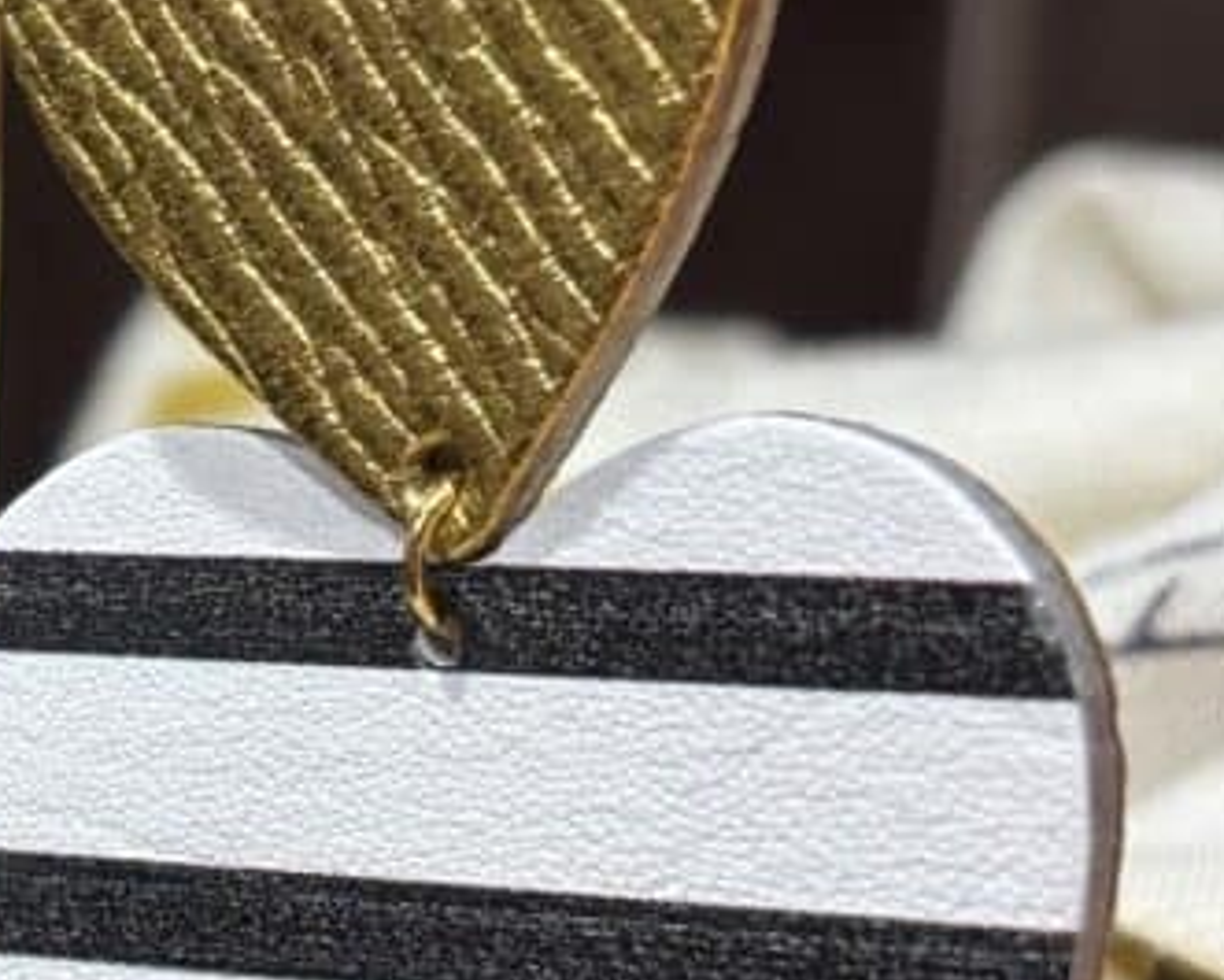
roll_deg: -4.1
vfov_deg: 9.8
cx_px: -111
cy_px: 754
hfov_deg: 12.1
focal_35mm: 157
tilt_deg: +2.5
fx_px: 5689
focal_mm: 5.96
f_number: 1.6
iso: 25
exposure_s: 1/100
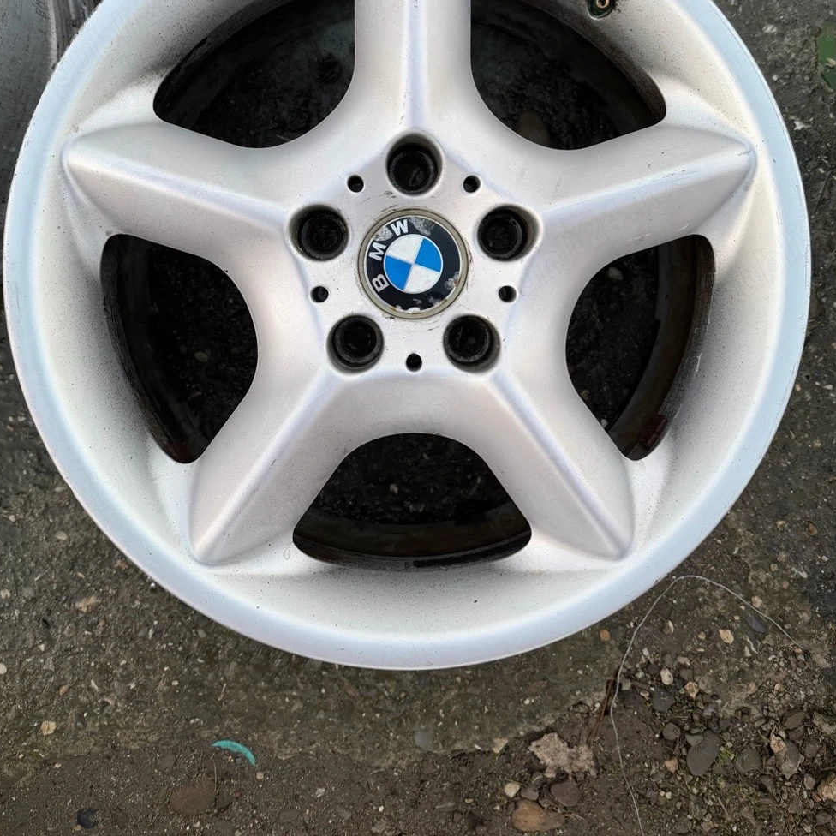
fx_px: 792
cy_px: 277
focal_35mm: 29
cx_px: 416
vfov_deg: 54.5
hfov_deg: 55.6
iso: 100
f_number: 1.78
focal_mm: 6.76
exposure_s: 1/121
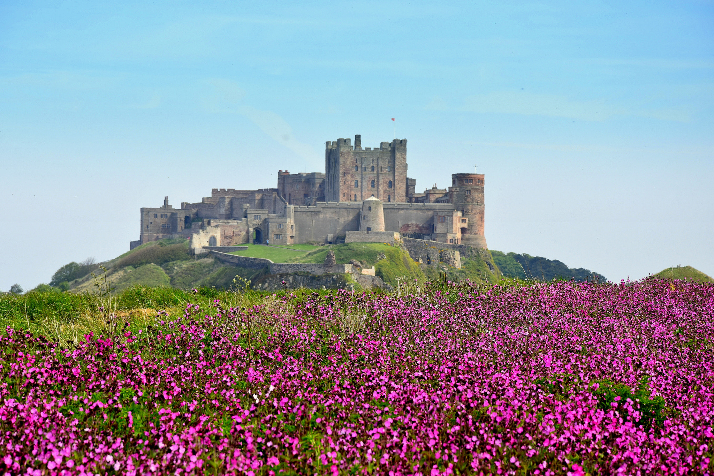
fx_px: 3123
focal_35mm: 158
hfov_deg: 13.0
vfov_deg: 8.7
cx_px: 357
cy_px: 238
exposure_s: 1/320
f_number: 9
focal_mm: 105
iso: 200
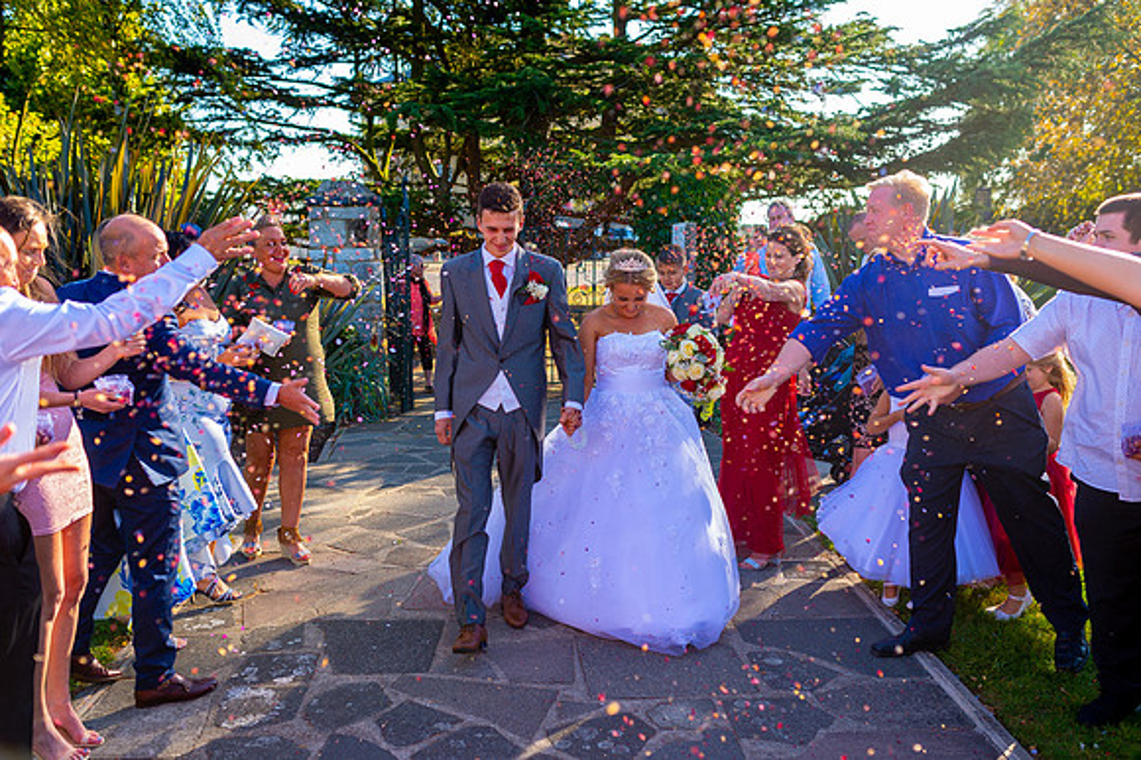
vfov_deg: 37.8
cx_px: 570
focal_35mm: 35
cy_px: 380
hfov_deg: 54.5
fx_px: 1109
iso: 125
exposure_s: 1/500
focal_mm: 35
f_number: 2.8
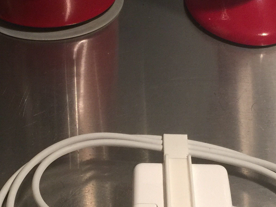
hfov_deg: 24.7
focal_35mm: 79
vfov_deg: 18.7
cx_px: 136
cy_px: 113
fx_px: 630
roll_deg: +1.9
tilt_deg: -41.1
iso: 100
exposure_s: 1/10
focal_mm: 4.15
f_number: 2.2
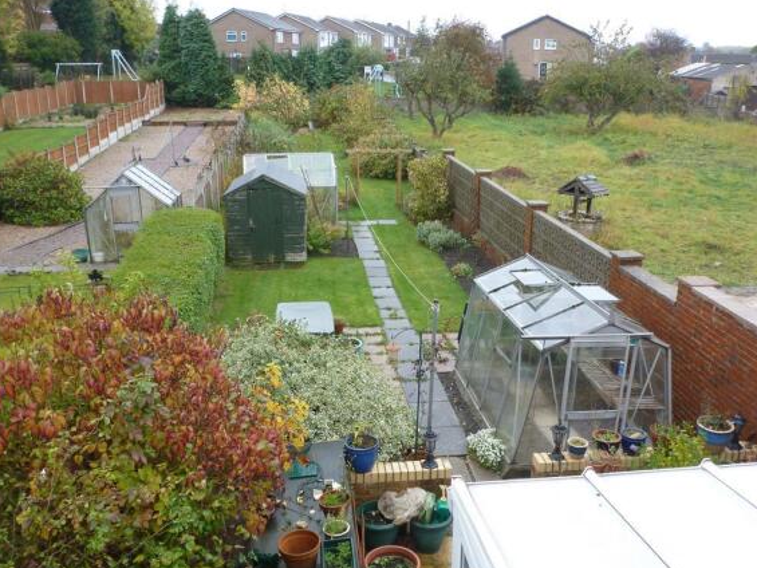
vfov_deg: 41.8
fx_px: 744
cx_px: 378
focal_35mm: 34
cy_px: 289
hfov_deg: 53.9
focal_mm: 5.9
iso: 160
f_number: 3.6
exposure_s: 1/60
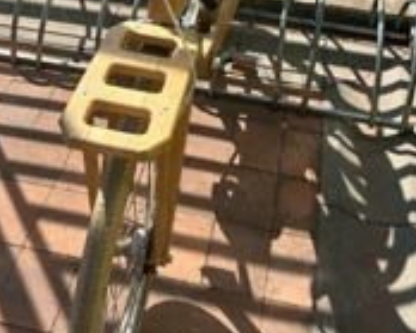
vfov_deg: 26.2
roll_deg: -4.4
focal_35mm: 54
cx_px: 177
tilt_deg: -29.9
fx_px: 664
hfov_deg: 34.7
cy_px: -19
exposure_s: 1/2967
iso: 80
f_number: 1.78
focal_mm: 6.86
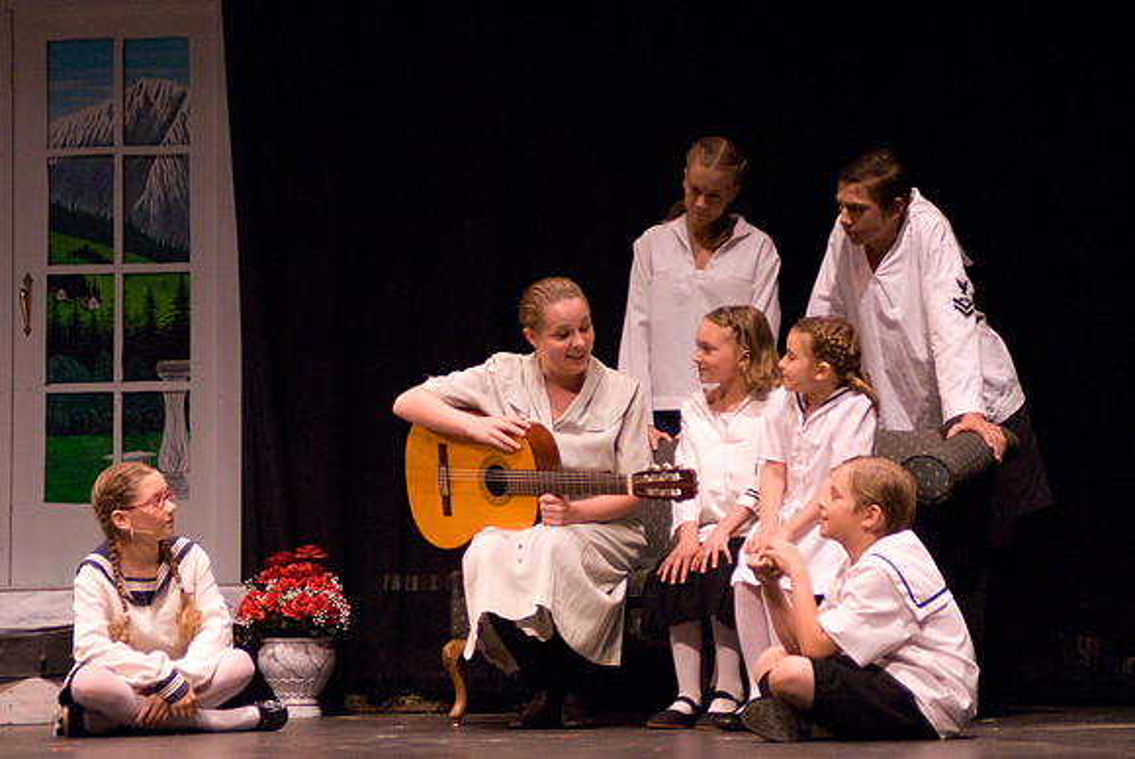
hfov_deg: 18.2
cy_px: 380
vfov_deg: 12.2
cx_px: 568
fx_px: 3550
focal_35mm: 112
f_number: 2.8
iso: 1600
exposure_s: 1/200
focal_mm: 75
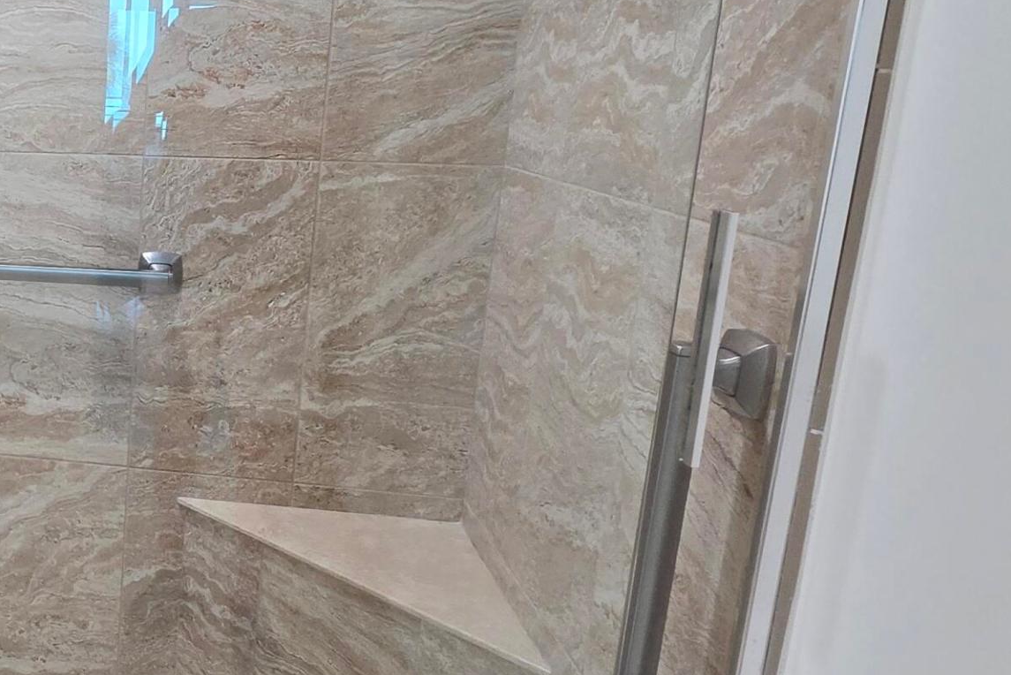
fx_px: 955
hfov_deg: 43.8
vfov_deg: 38.8
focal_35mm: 34
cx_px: -87
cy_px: 280
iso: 400
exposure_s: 1/120
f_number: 2.2
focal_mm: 2.2
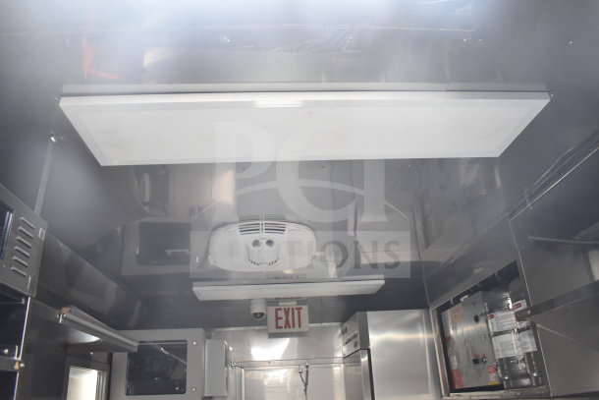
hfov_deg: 67.4
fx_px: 449
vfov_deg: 48.0
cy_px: 200
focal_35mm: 27
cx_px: 300
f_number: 3.5
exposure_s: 1/30
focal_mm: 18
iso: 1000
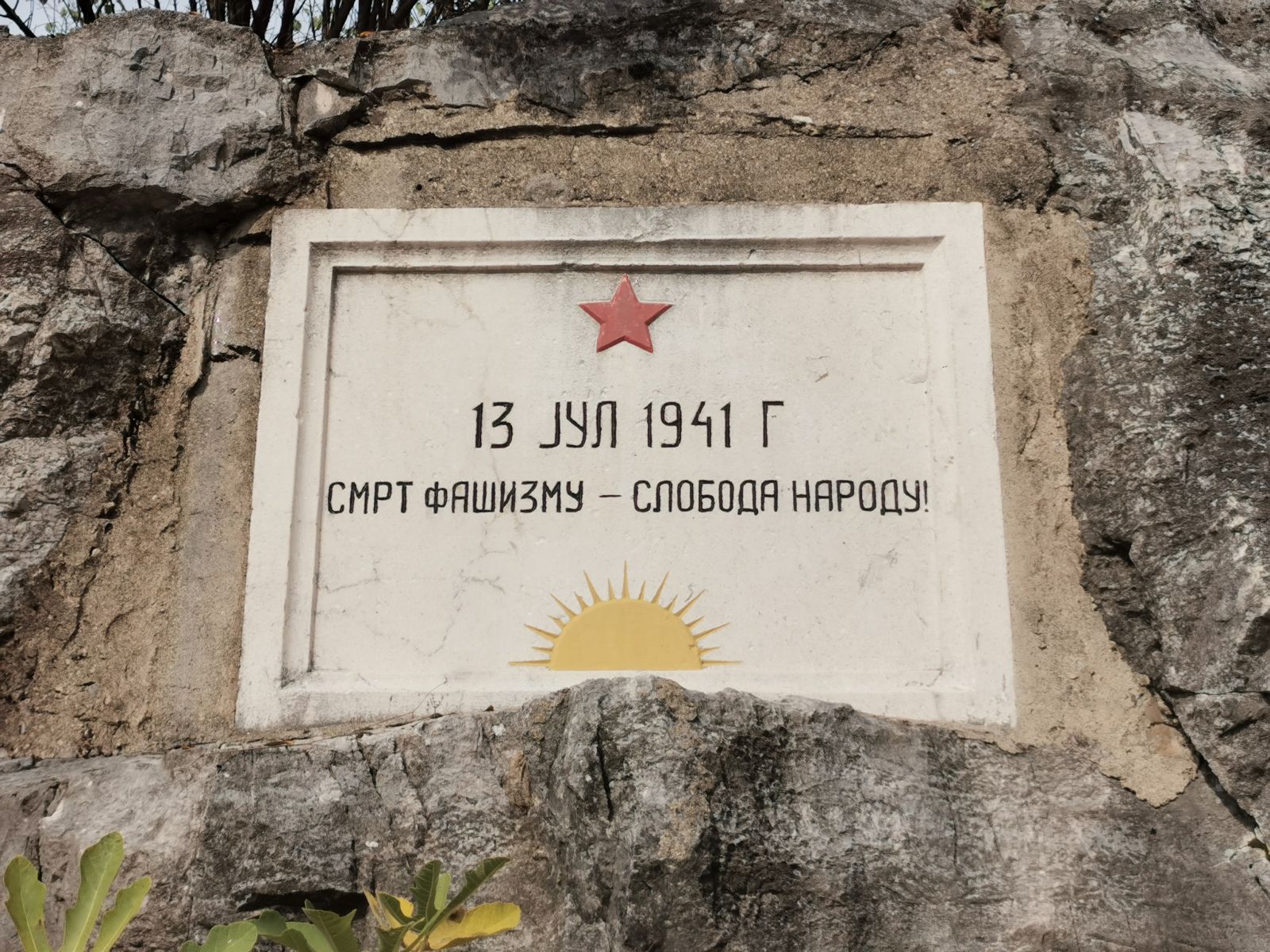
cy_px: 476
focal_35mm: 61
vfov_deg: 24.0
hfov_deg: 31.7
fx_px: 2238
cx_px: 635
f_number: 1.6
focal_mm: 5.56
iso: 50
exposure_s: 1/4854
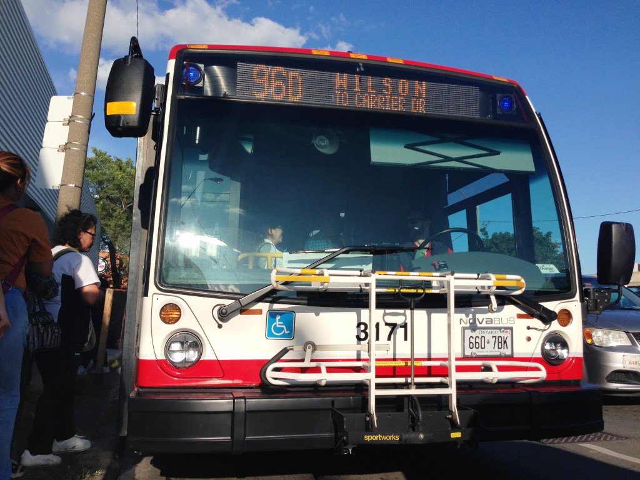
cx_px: 320
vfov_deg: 42.9
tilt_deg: +7.3
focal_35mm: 33
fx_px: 610
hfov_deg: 55.4
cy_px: 240
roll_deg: -1.5
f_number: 2.4
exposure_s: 1/2169
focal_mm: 4.12
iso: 50
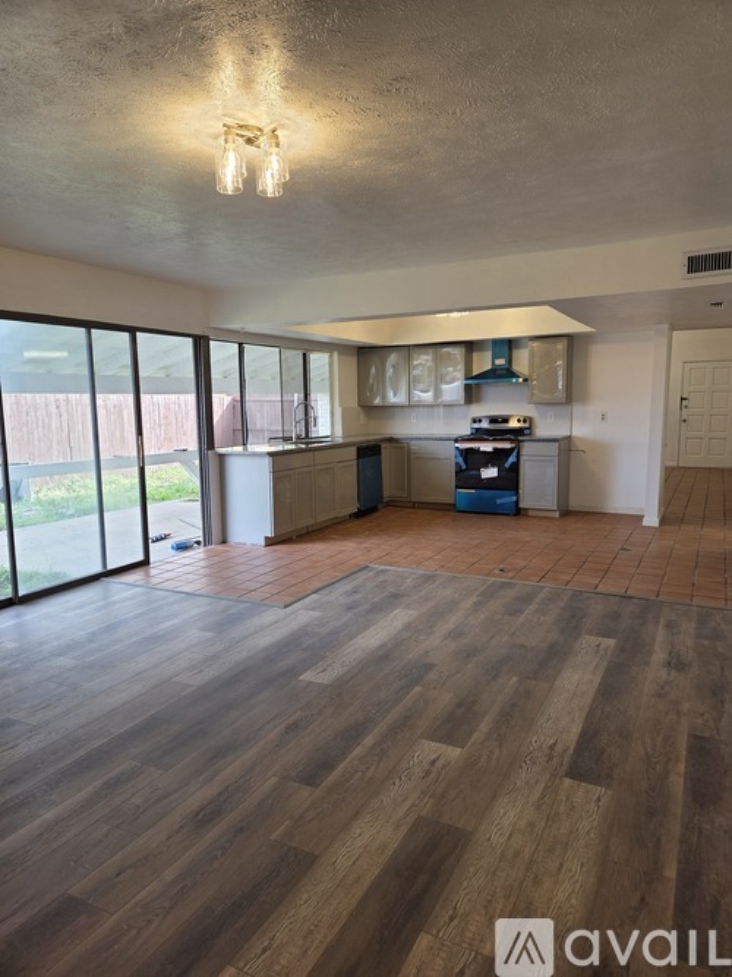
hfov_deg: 58.9
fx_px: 649
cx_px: 366
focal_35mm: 23
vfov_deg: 73.9
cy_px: 488
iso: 50
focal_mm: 5.4
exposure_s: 1/120
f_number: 1.8
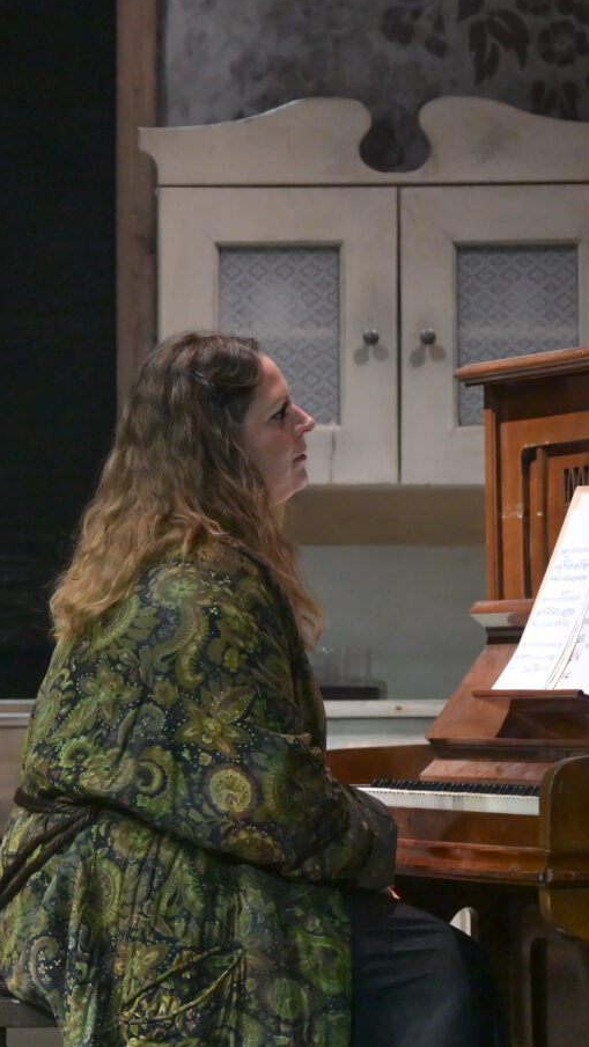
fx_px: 7075
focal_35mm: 255
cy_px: 466
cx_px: -75
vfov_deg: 8.5
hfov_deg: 4.8
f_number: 4.5
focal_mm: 86
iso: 3200
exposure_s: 1/250
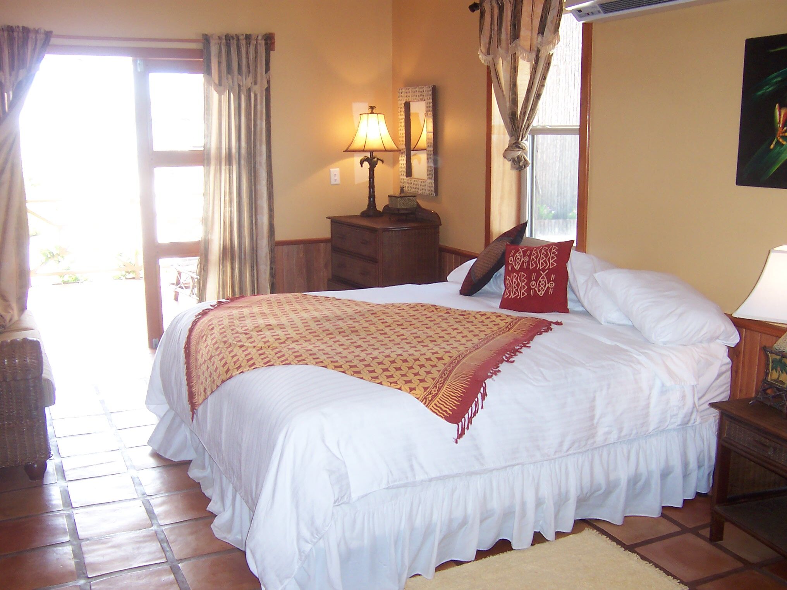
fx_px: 818
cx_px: 394
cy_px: 295
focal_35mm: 36
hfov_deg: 51.4
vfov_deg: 39.7
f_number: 2.8
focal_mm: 5.6
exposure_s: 1/60
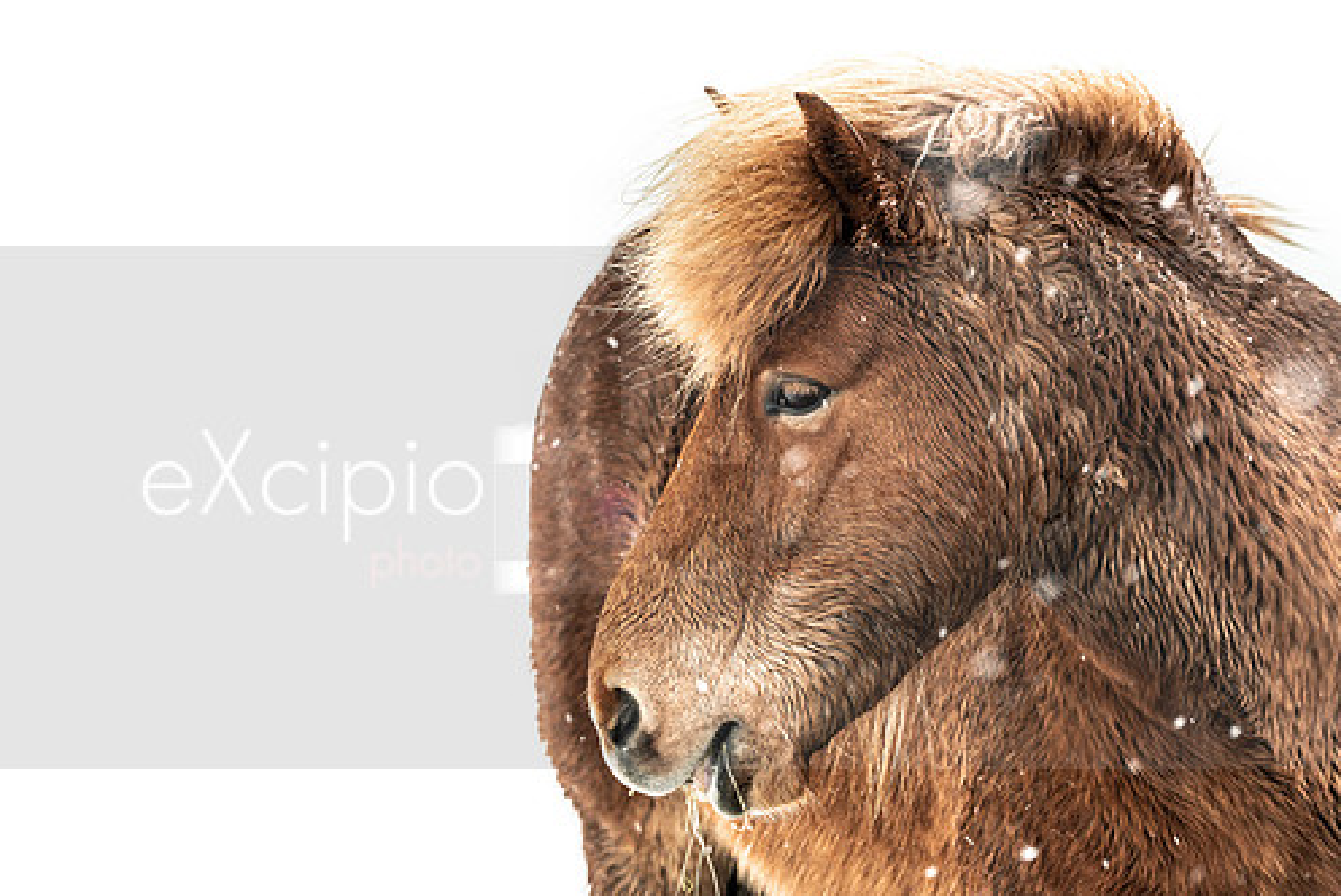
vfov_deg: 7.4
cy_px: 494
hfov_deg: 11.1
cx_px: 642
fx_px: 6895
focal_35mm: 185
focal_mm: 155
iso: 250
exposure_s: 1/160
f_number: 5.6
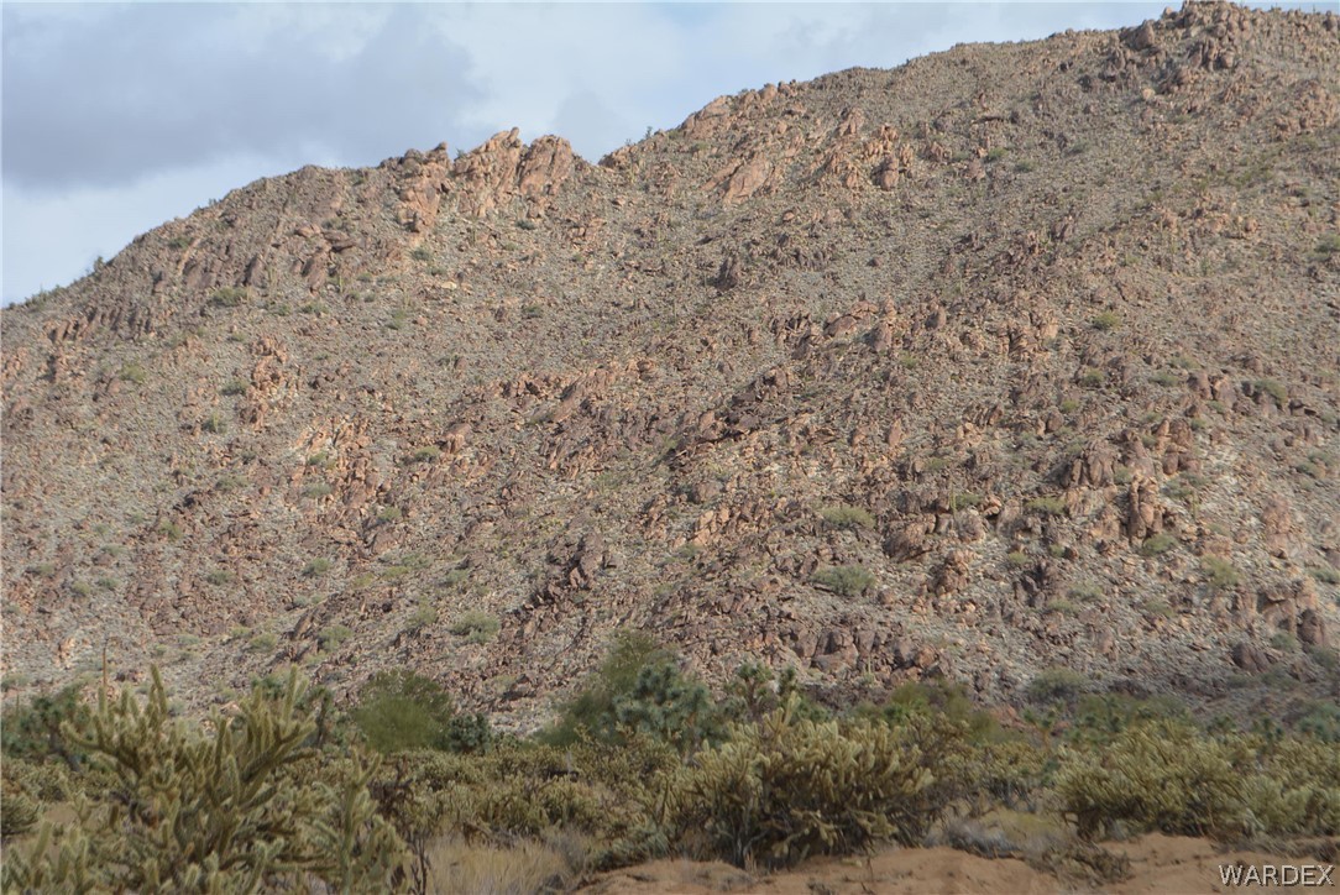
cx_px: 670
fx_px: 3072
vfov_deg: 16.6
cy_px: 448
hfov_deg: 24.6
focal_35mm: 82
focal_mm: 55
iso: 100
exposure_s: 1/250
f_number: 8
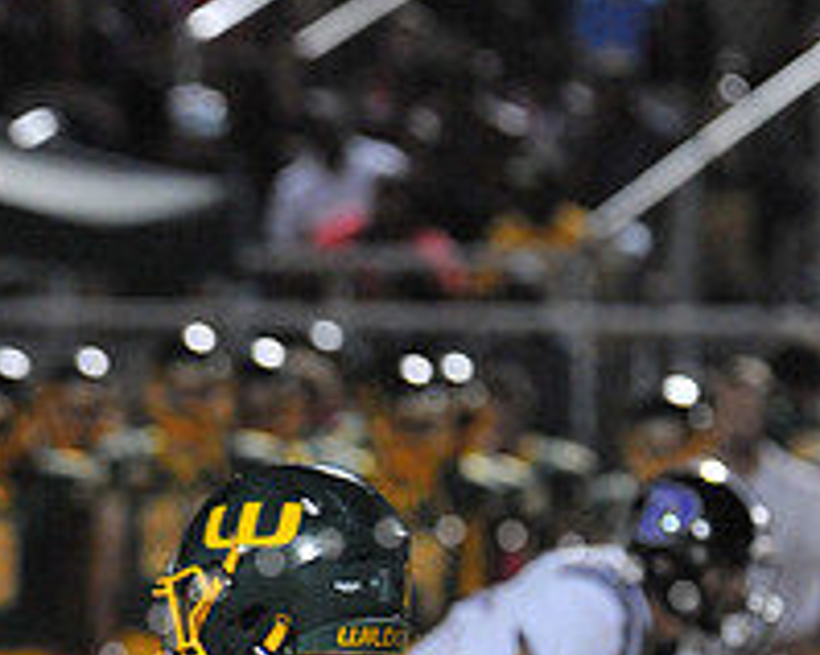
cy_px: 1009
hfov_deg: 2.0
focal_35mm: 959
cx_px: 441
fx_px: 23262
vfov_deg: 1.6
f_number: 7.1
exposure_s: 1/200
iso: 6400
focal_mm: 350
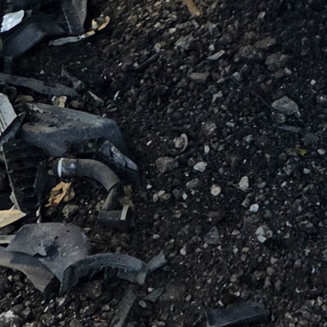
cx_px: 407
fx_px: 1539
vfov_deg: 10.2
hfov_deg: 11.8
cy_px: -505
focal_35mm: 144
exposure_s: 1/2252
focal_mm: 5.4
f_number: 1.8
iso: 80
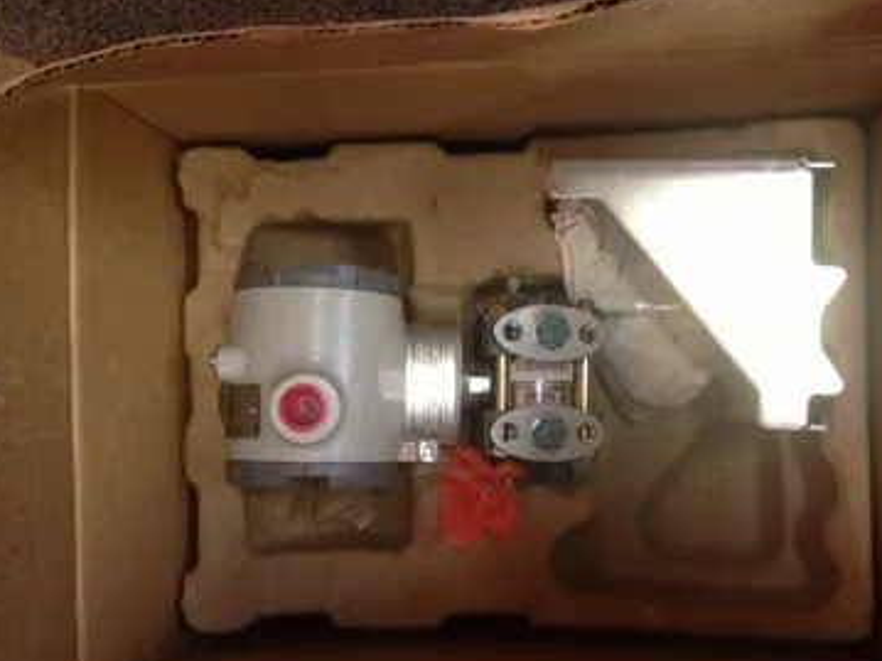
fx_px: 993
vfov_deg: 36.8
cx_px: 477
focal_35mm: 39
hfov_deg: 47.8
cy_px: 359
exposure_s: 1/20
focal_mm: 4.28
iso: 125
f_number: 2.4
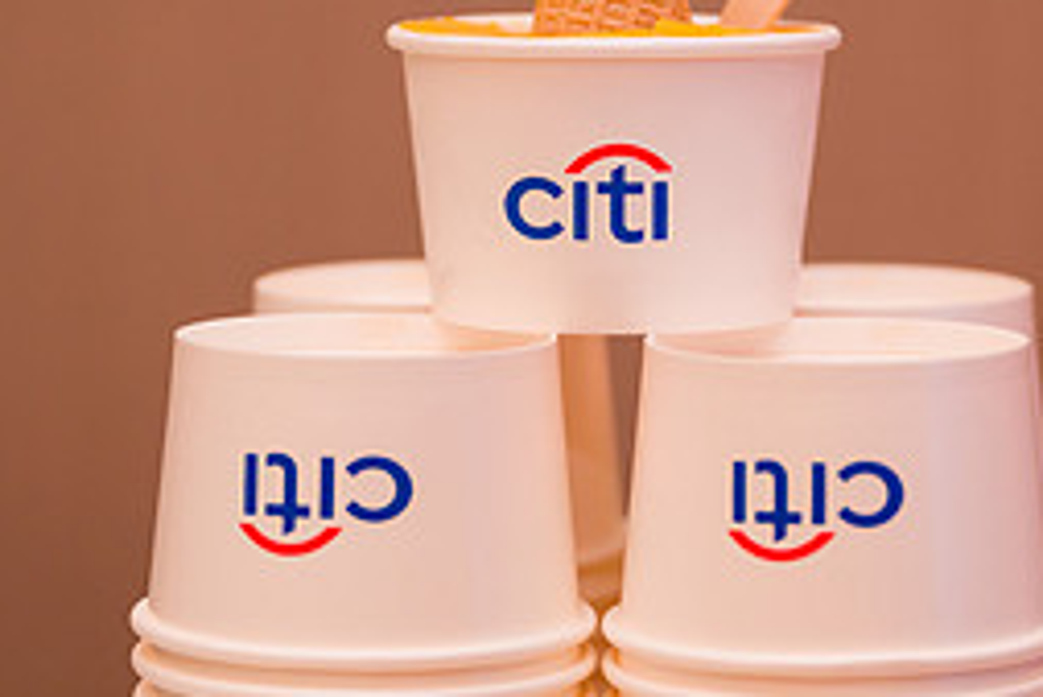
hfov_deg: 14.6
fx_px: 4058
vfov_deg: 9.8
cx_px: 597
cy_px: 361
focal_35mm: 140
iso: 800
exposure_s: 1/160
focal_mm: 60
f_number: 3.2
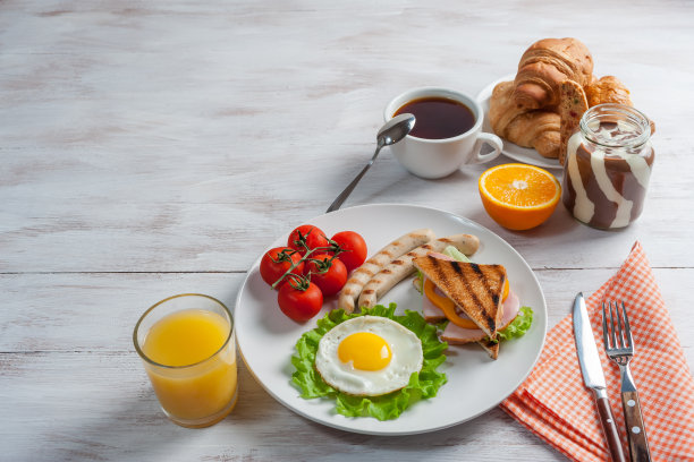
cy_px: 231
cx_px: 347
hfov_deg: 39.6
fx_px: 964
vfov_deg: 27.0
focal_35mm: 50
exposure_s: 1/125
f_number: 9.5
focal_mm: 50
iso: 200
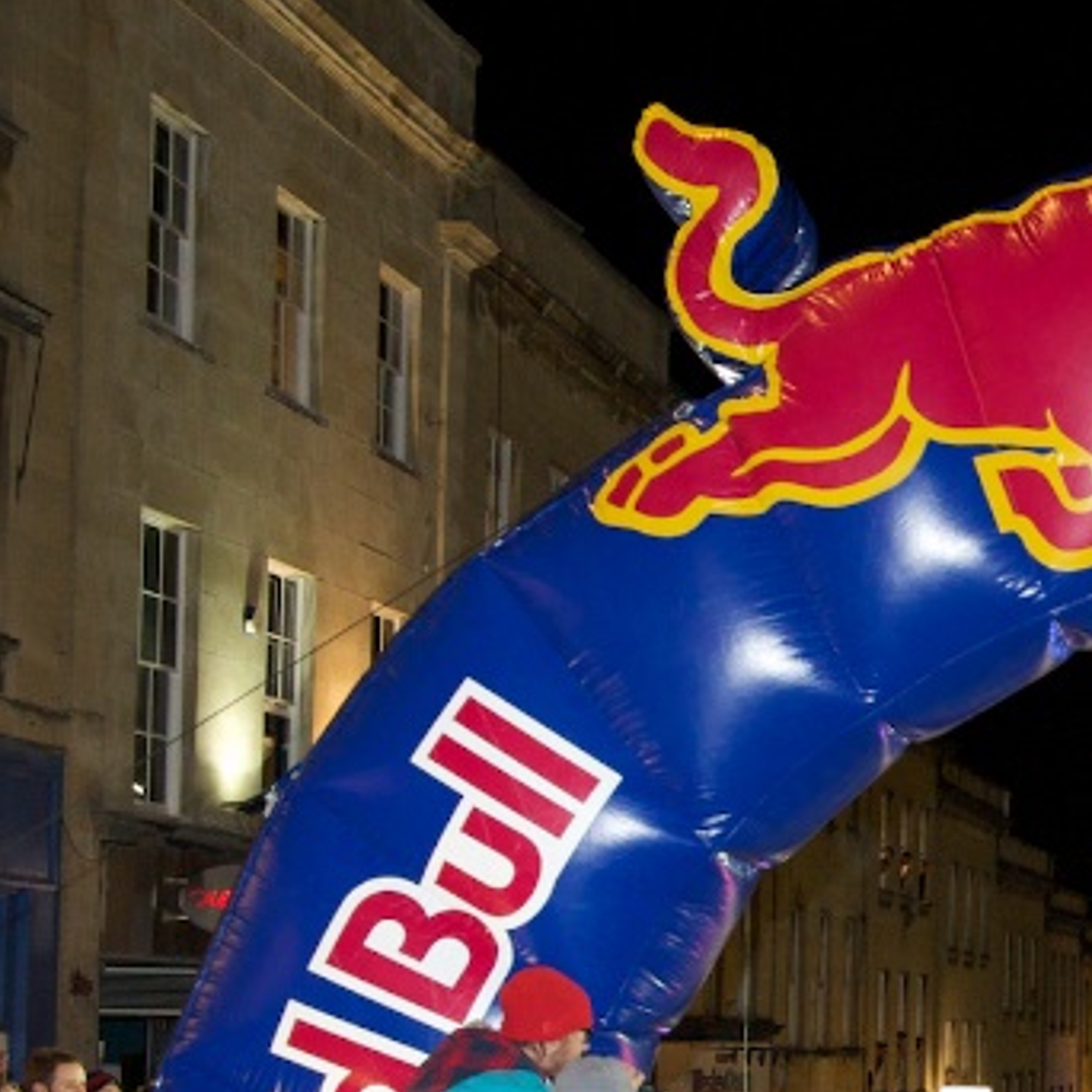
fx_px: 3176
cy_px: 955
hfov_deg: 17.6
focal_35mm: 89
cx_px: 1606
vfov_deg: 19.2
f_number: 5
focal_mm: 35
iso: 5000
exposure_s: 1/160
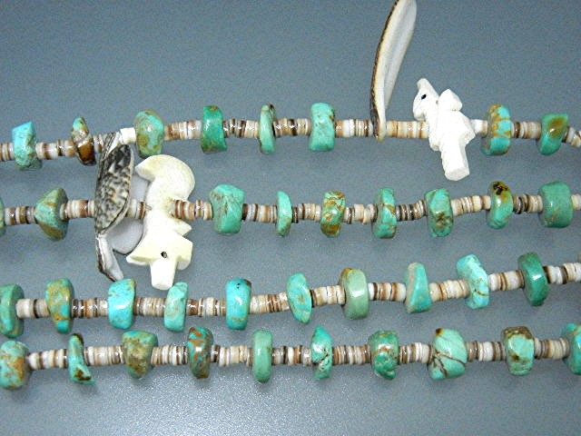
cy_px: 218
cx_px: 290
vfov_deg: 24.8
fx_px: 990
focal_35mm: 59
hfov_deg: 32.7
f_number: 8
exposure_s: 1/30
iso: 800
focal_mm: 10.6
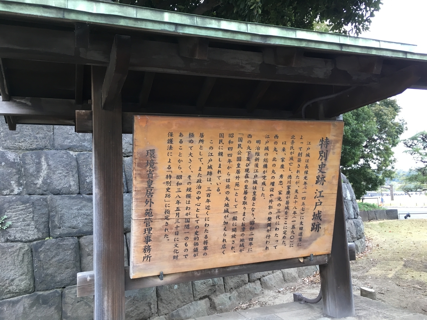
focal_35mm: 29
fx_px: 358
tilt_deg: +7.8
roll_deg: +2.3
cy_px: 160
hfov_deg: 61.7
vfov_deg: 48.2
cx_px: 214
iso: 25
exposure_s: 1/30
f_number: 2.2
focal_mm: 4.15
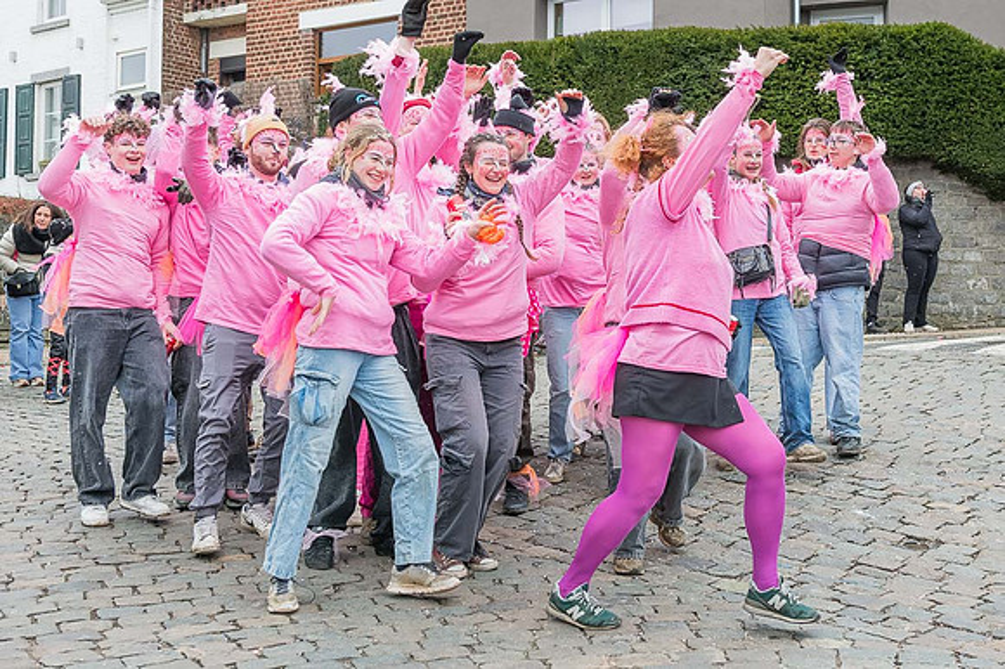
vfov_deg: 25.0
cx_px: 617
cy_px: 303
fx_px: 1506
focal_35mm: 54
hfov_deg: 36.7
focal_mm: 44
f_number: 5.6
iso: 1600
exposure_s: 1/200
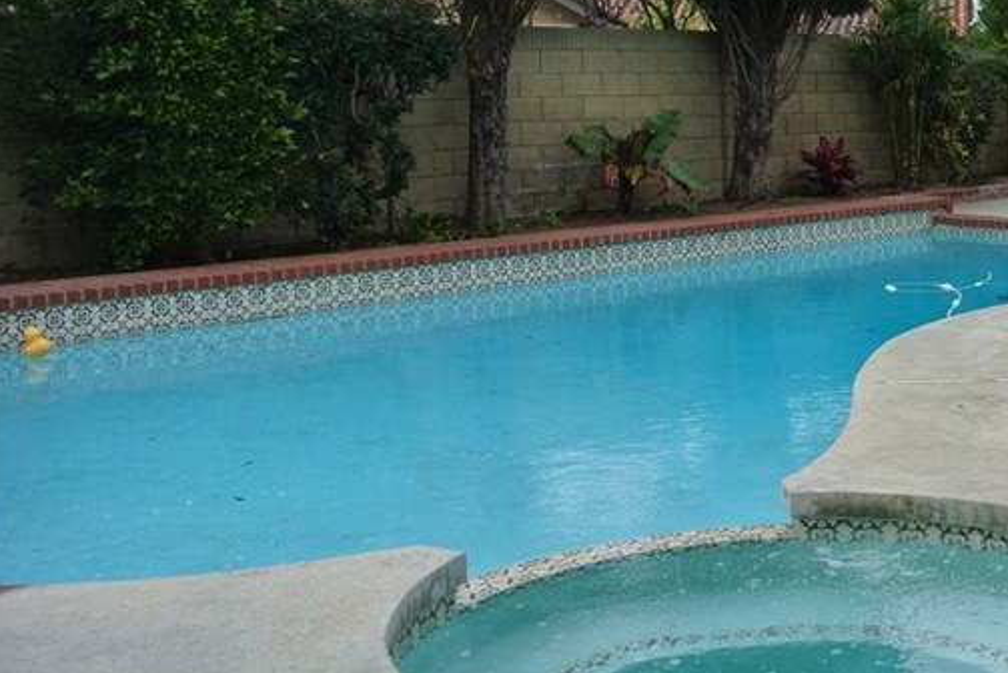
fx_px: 1541
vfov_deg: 24.4
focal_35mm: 55
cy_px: 191
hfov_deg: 33.2
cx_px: 1010
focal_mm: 10
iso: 100
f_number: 4.5
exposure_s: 1/320
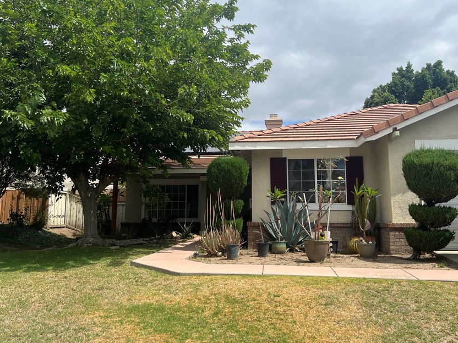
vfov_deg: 44.1
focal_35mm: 32
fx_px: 423
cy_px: 162
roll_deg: -0.4
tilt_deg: +6.4
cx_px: 218
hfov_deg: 56.8
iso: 50
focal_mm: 5.7
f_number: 1.5
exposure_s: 1/5076
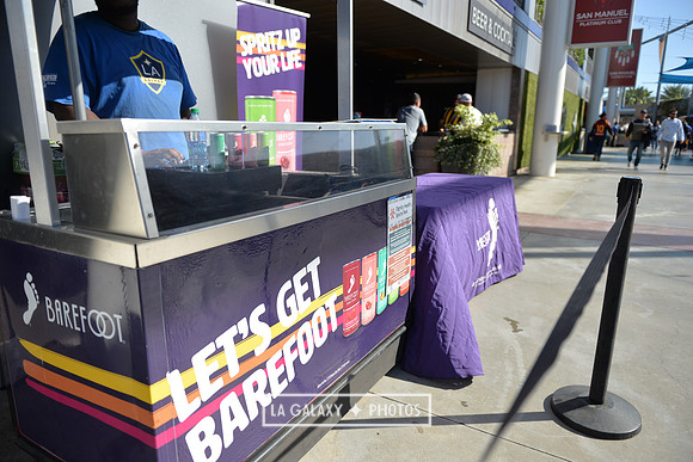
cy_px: 231
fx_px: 462
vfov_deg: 53.2
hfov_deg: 73.7
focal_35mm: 24
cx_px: 346
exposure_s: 1/4000
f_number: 2.8
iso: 250
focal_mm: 24
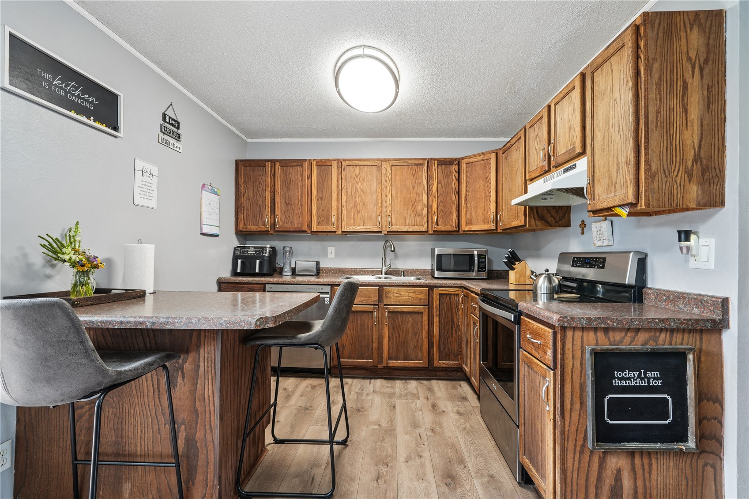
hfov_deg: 96.7
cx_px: 374
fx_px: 333
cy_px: 250
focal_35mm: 16
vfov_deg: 73.7
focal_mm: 16
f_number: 10
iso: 400
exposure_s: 1/3.33
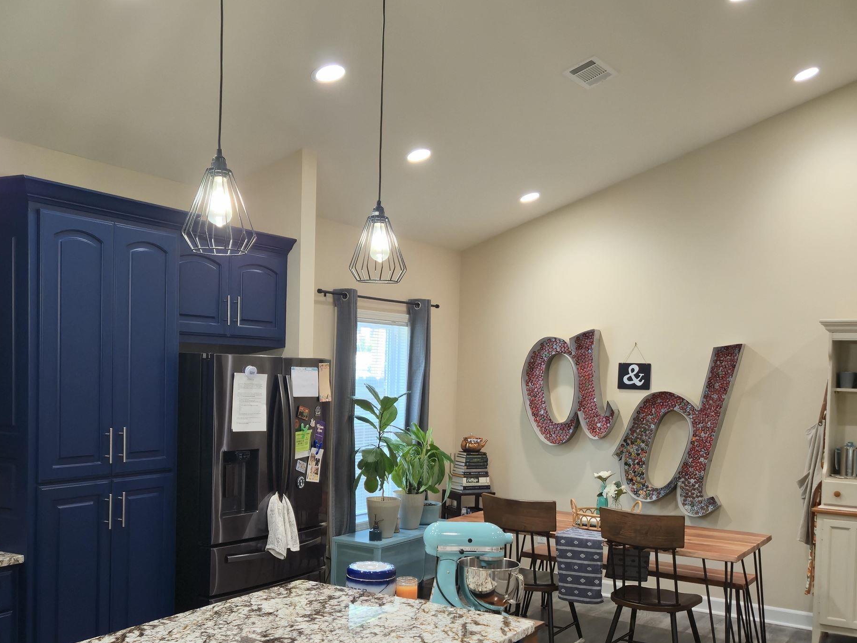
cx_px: 426
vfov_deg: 36.5
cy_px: 423
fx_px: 966
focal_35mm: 39
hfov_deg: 47.9
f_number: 1.8
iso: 100
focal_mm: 5.4
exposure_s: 1/60
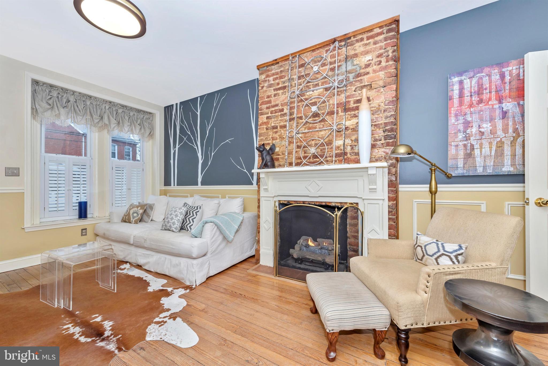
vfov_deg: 81.3
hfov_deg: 104.2
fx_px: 213
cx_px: 274
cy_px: 183
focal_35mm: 14
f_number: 8
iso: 320
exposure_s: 1/60
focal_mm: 14
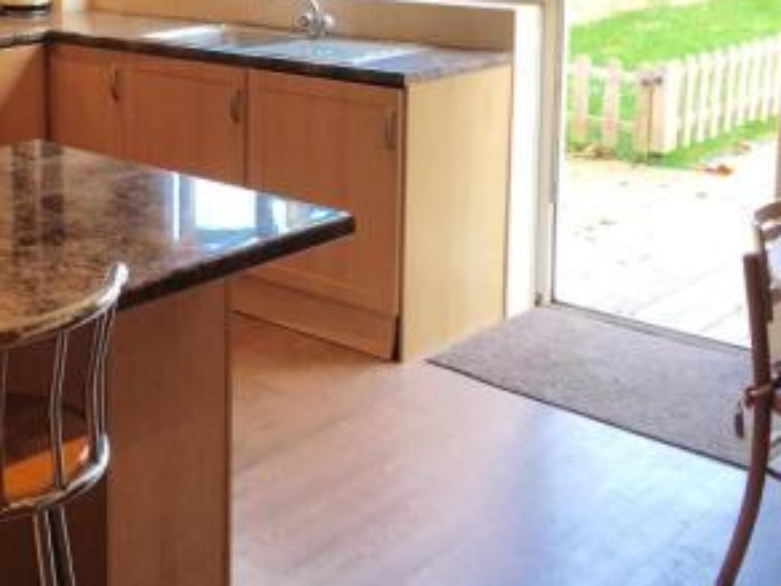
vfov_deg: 24.6
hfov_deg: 32.3
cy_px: 82
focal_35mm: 58
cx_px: 148
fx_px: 1309
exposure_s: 1/50
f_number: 2.2
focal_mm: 4.15
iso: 32
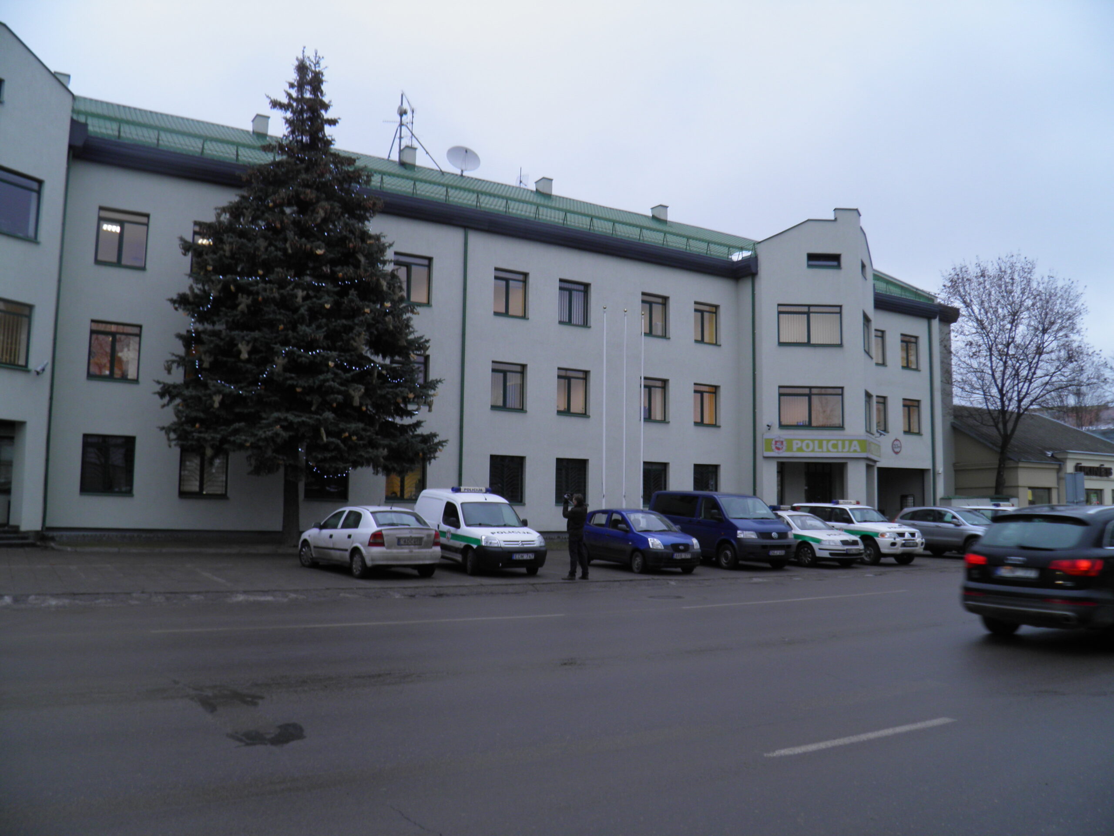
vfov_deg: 49.7
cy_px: 418
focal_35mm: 28
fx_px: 901
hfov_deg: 63.4
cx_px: 557
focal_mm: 4.9
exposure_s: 1/30
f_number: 2.8
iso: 64
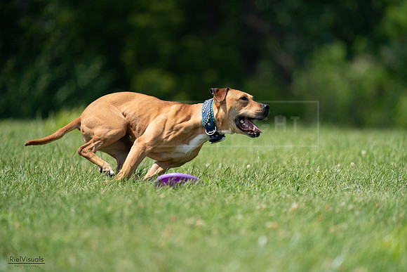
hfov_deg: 3.4
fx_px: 6785
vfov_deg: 2.3
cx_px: 204
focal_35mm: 600
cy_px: 136
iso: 1000
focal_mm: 600
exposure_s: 1/4000
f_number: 6.3
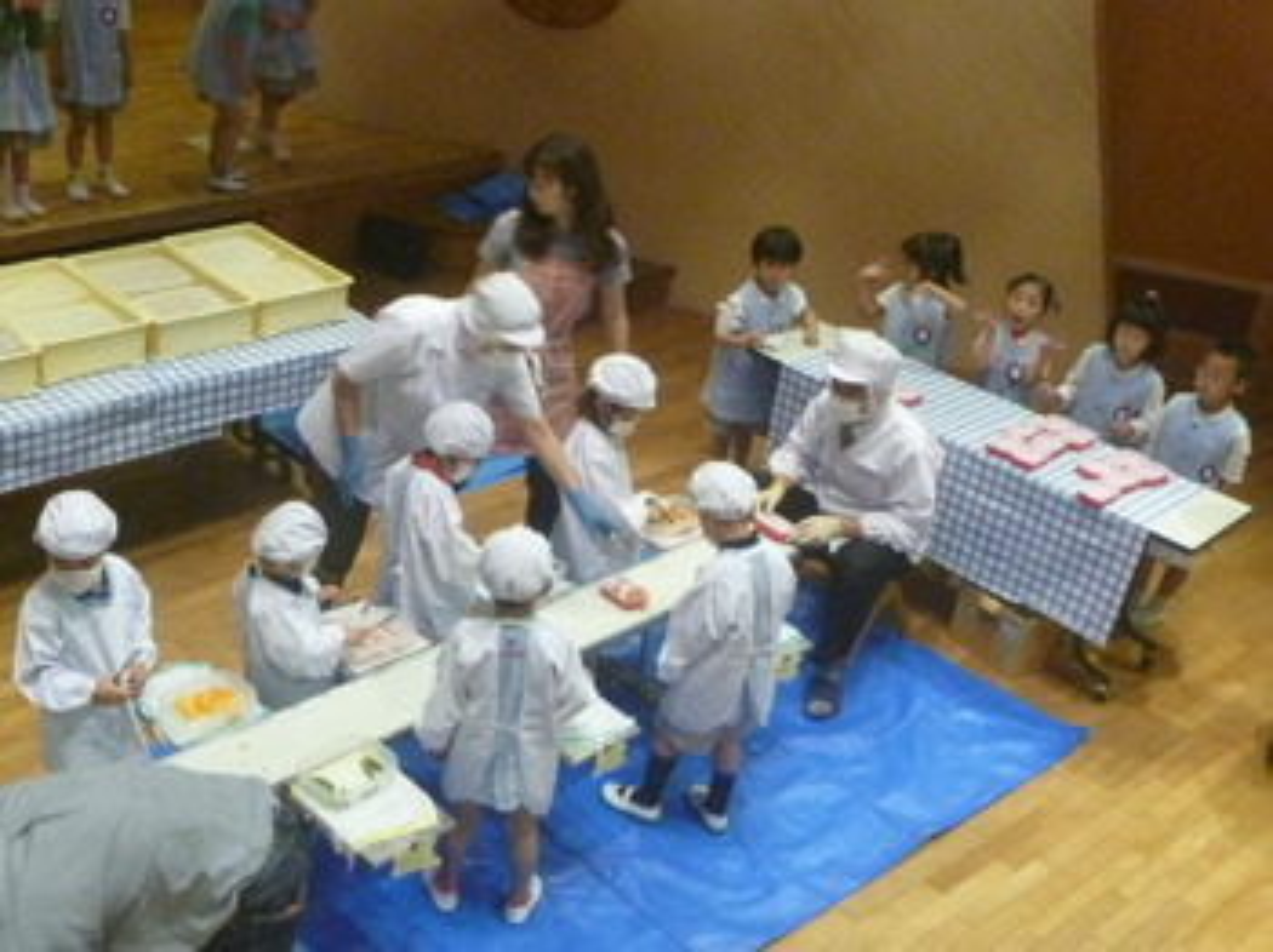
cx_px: 636
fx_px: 1727
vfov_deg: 30.8
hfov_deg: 40.5
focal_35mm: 47
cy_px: 476
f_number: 3.3
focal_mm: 4.9
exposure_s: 1/30
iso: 400
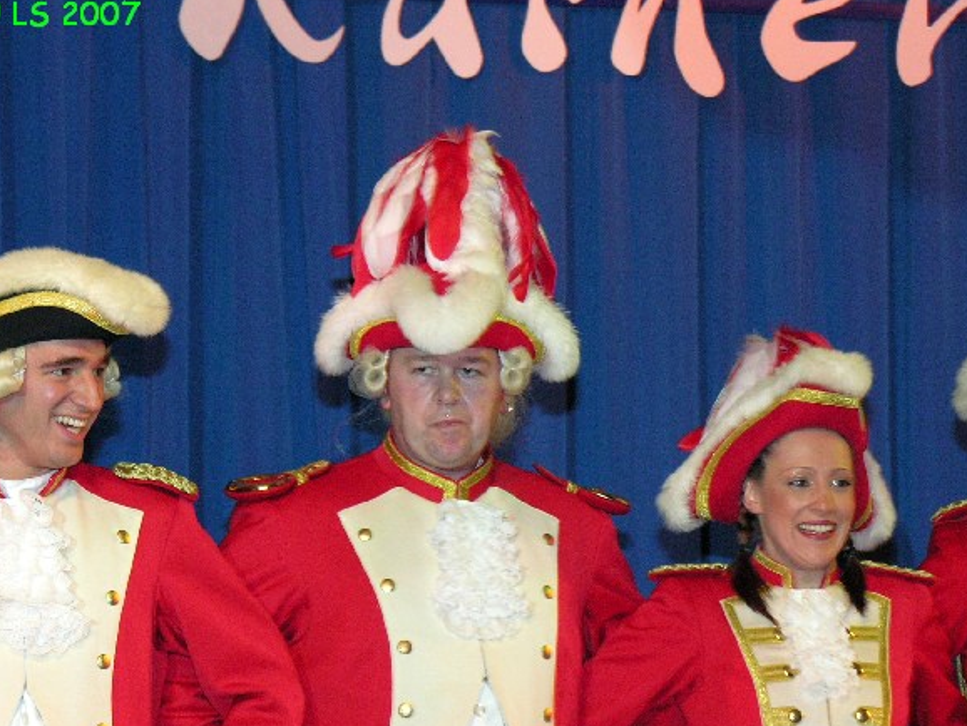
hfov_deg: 10.1
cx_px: 612
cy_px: 460
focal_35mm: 195
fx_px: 5450
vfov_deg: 7.6
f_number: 4.3
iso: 200
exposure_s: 1/30
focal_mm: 35.9
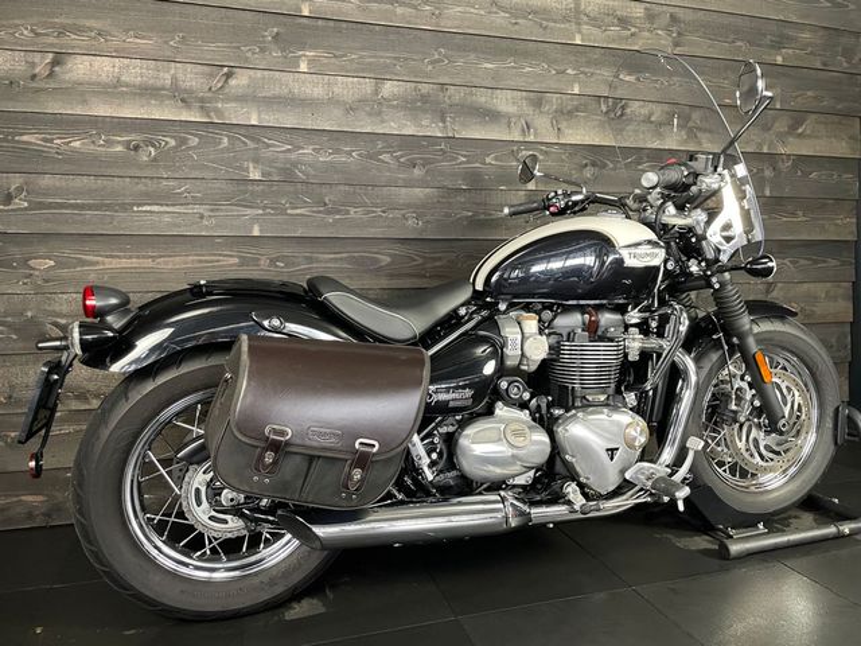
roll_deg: +0.6
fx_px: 647
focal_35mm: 26
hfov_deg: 67.3
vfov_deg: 53.1
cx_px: 430
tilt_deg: -4.3
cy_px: 323
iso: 320
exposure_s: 1/50
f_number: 1.6
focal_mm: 4.2
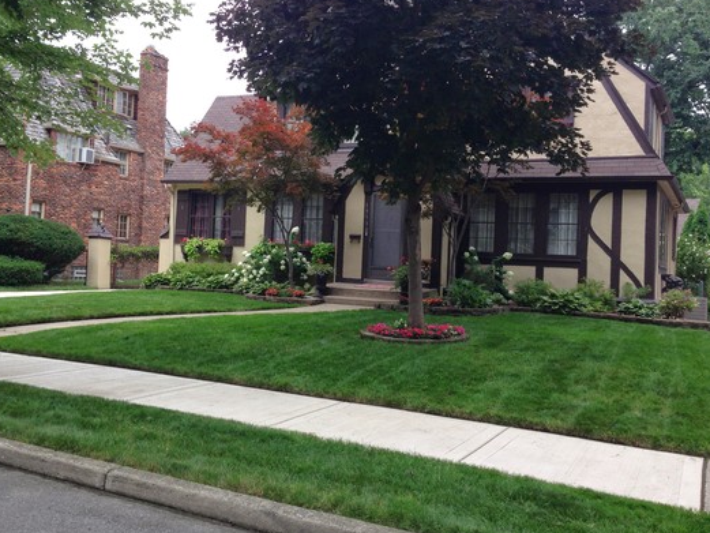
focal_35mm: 38
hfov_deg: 48.9
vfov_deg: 37.7
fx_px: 780
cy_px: 245
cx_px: 328
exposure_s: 1/166
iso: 50
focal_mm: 4.12
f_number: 2.4
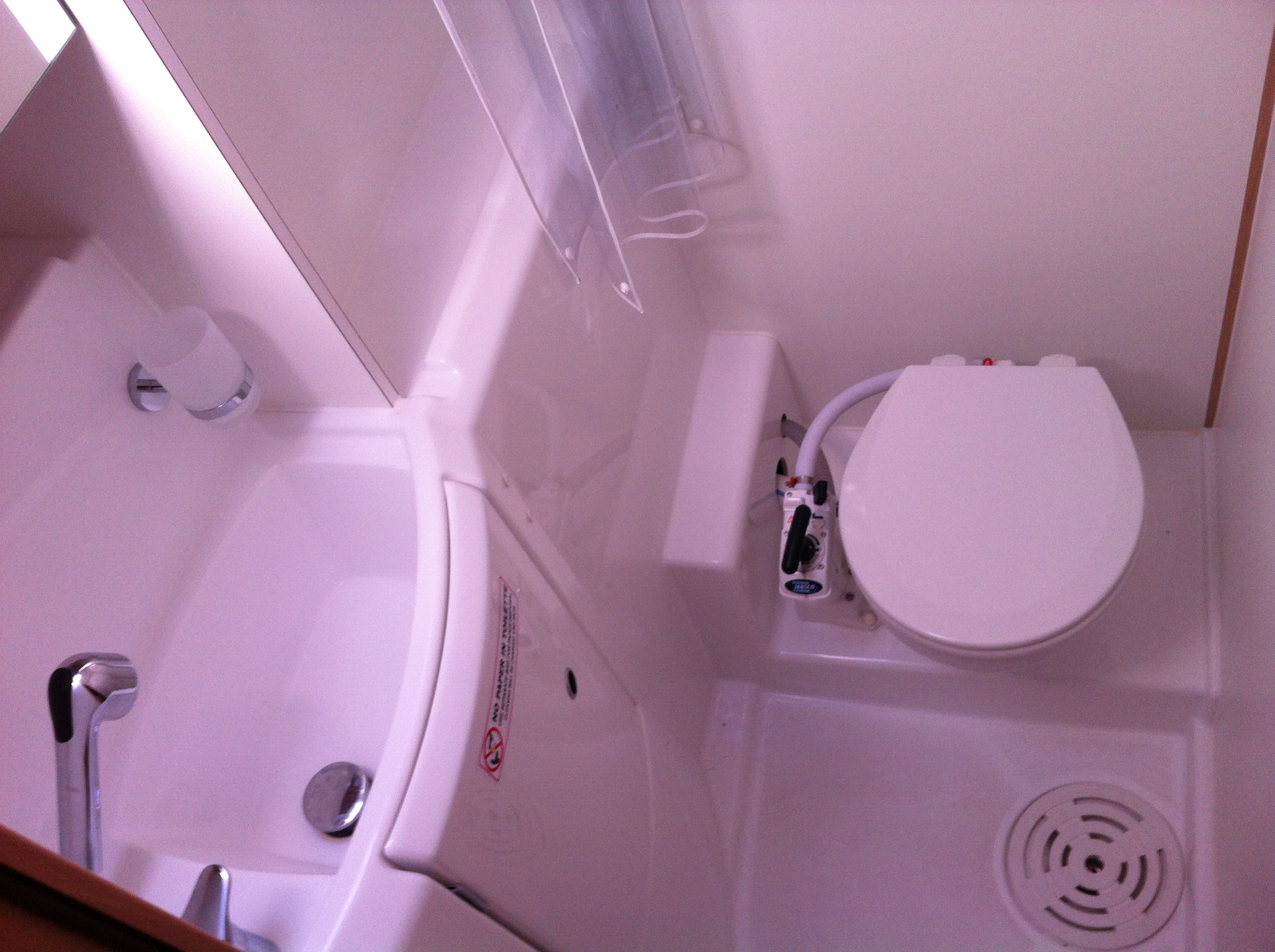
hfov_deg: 52.7
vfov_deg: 40.6
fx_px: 1287
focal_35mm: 35
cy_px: 476
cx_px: 638
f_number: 2.8
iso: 80
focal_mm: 3.85
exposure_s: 1/24
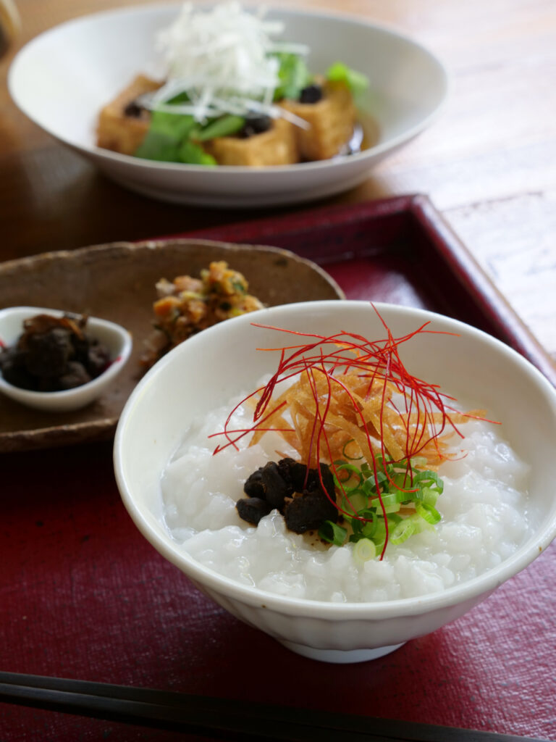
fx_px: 1499
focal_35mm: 70
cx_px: 278
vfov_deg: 27.8
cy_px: 371
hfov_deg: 21.0
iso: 320
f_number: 6.3
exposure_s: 1/10
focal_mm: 35
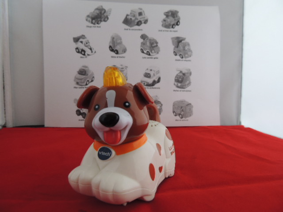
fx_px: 196
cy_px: 106
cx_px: 142
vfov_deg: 56.8
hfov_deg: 71.6
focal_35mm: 24
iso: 160
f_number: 3
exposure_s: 1/30
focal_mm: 4.3
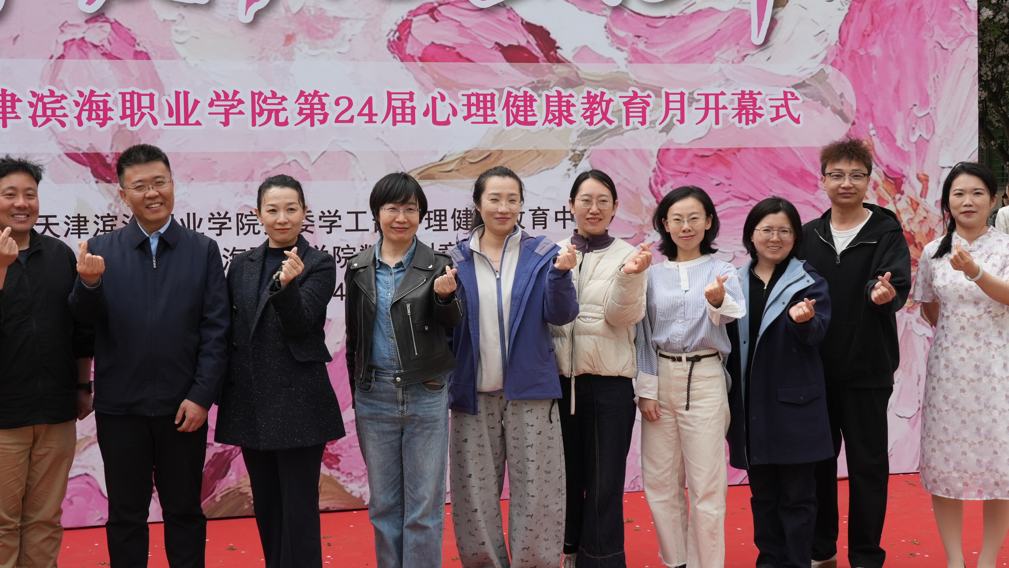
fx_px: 1311
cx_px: 444
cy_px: 278
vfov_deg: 24.4
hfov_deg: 42.0
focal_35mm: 49
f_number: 10
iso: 800
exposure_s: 1/500
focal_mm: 33
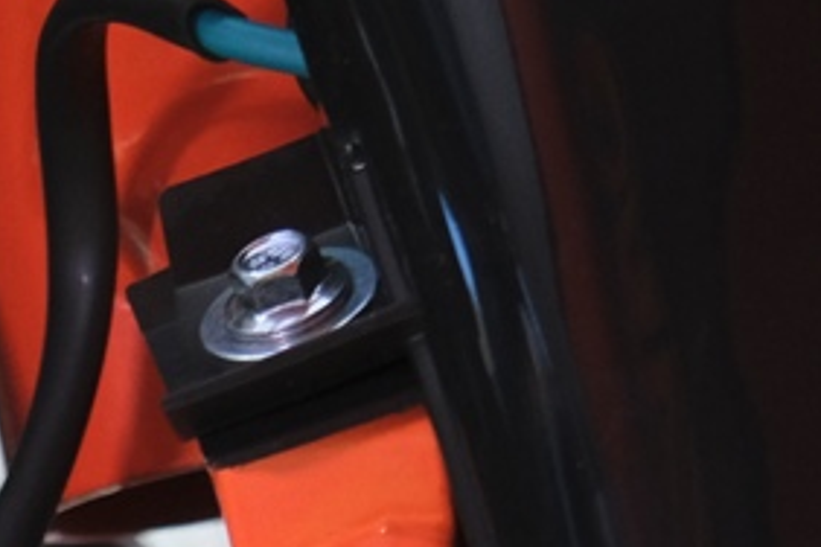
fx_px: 6590
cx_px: -868
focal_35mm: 289
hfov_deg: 6.9
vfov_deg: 4.6
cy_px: 1546
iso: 1250
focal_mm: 34.2
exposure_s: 1/100
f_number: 4
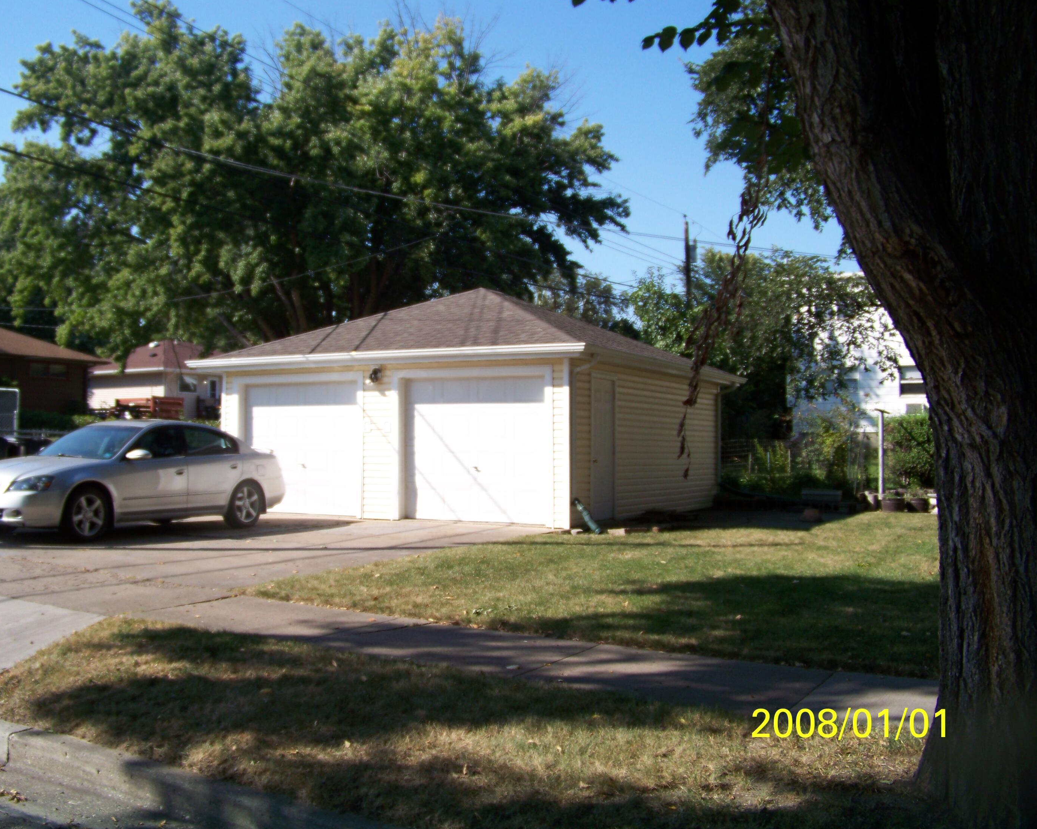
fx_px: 1074
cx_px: 475
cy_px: 409
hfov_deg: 51.5
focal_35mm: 35
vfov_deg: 42.2
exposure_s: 1/640
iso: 64
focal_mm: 5.85
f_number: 2.8
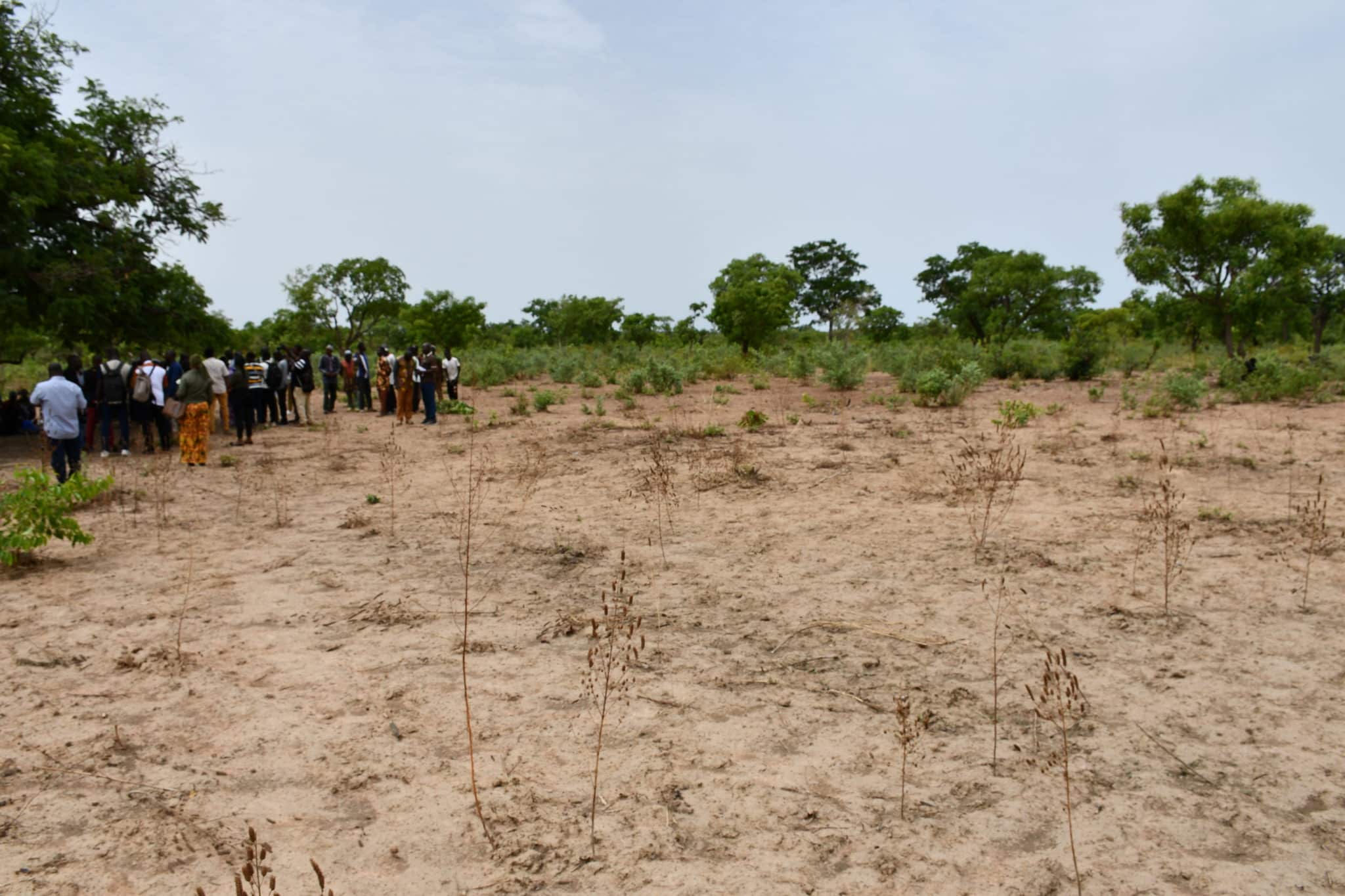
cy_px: 448
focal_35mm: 27
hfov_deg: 67.4
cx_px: 672
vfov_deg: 47.9
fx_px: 1009
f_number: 9
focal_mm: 18
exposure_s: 1/320
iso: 100
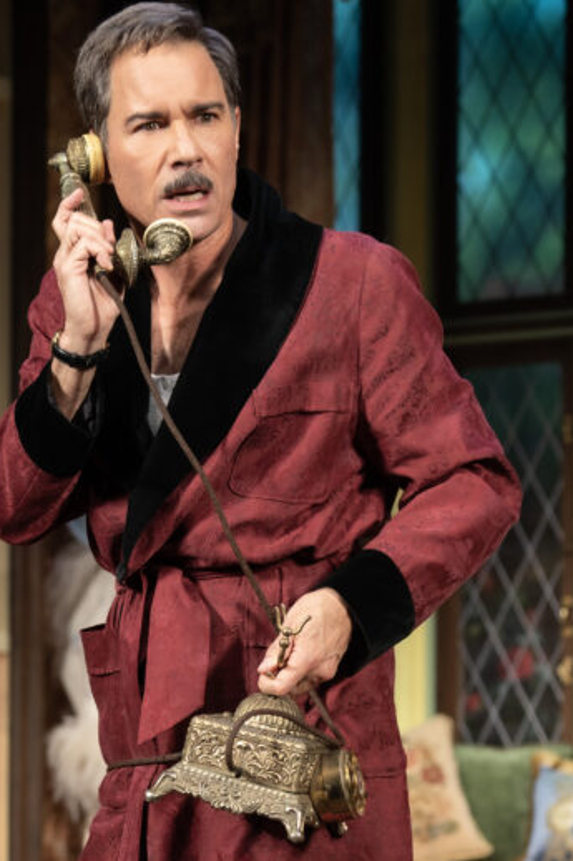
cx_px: 66
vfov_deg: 11.1
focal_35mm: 184
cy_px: 798
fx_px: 4396
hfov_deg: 7.4
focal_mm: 93
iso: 400
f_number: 5
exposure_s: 1/250
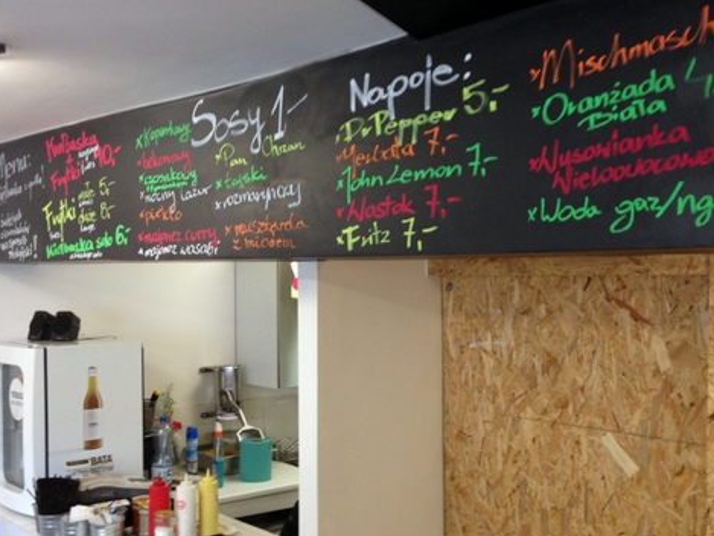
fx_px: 928
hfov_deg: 42.0
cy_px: 315
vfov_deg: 32.1
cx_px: 381
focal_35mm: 45
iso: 100
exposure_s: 1/20
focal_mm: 4.13
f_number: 2.4
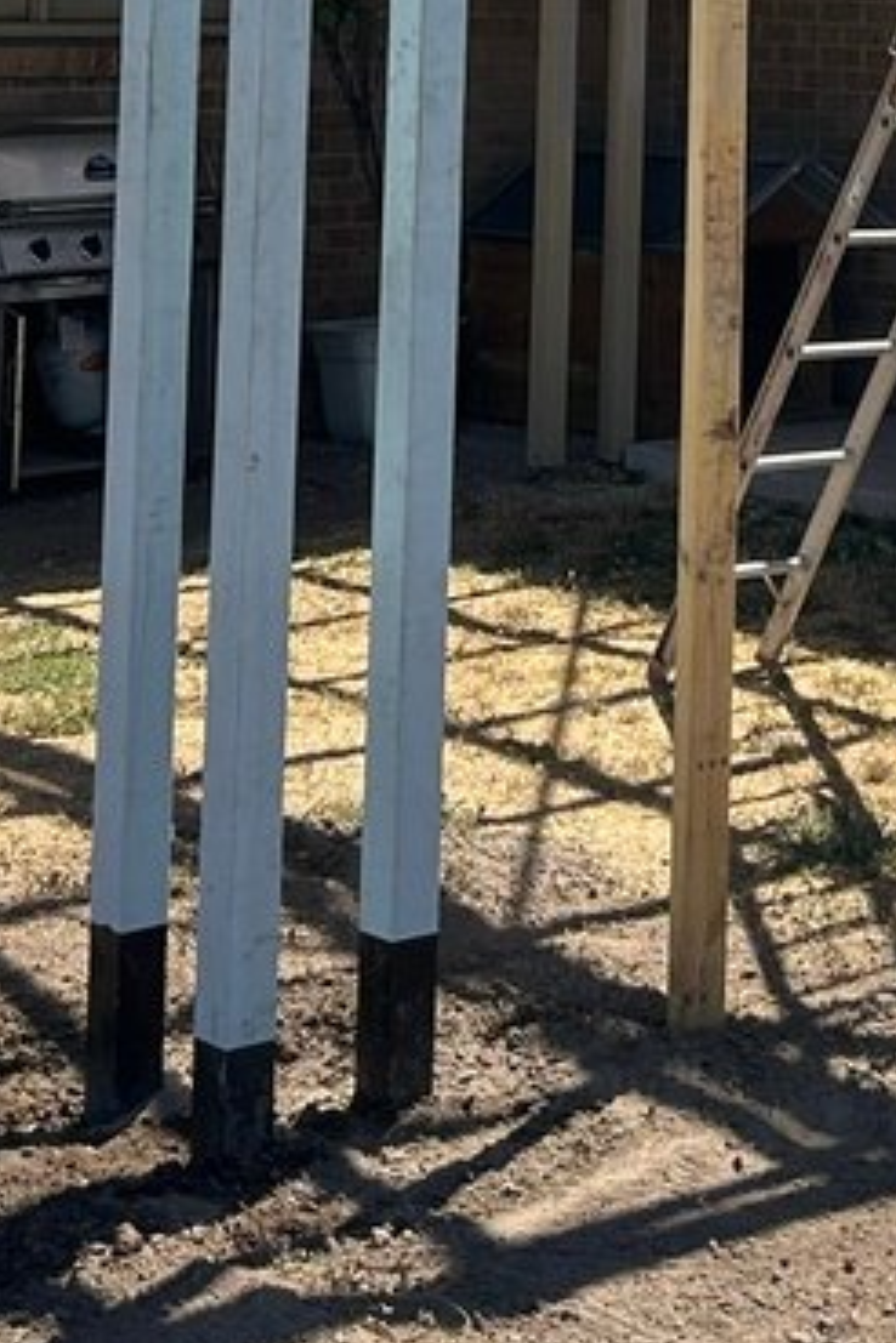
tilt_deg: +2.7
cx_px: 703
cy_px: -262
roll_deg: +0.5
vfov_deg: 21.5
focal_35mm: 88
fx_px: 3285
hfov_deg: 15.4
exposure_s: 1/3356
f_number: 1.5
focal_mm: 5.7
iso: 50
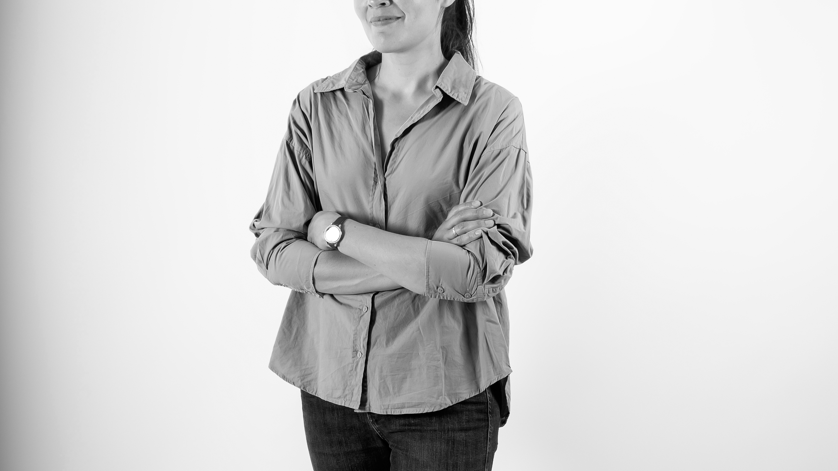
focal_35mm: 53
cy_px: 345
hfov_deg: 39.2
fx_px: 1178
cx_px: 425
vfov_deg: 22.5
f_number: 4
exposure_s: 1/200
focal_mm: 33
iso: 640
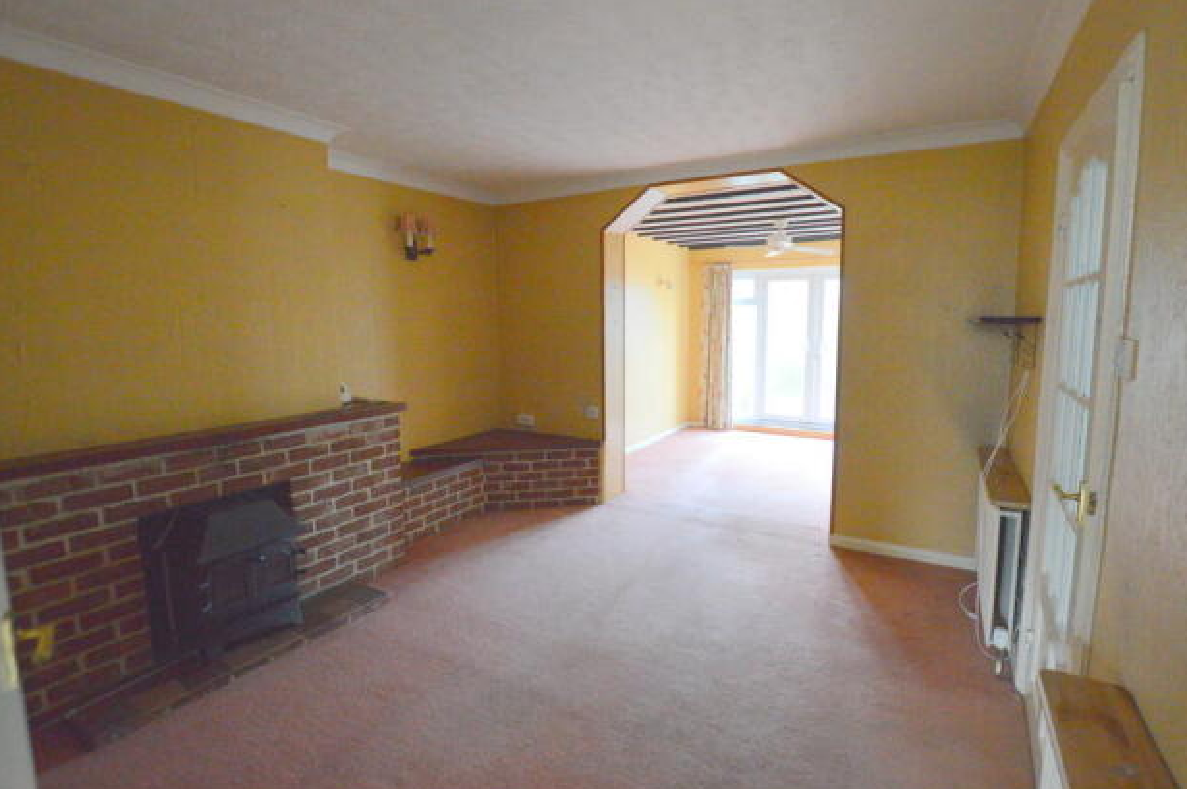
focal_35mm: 16
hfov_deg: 96.8
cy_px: 386
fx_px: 527
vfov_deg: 73.6
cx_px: 598
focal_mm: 10
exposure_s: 1/30
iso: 3200
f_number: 3.5
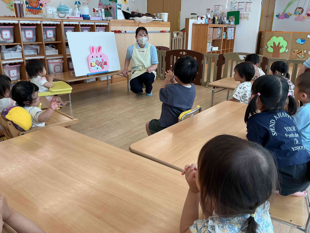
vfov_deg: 48.2
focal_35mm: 29
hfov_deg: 61.7
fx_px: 260
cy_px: 116
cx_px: 155
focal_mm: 3
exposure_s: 1/120
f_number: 1.8
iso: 20
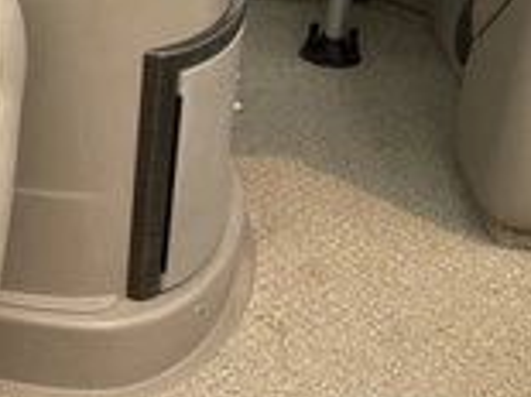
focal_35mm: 75
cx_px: -140
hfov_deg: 23.3
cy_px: 127
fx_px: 1150
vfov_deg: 19.5
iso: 25
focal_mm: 3
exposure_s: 1/1786
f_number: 1.8
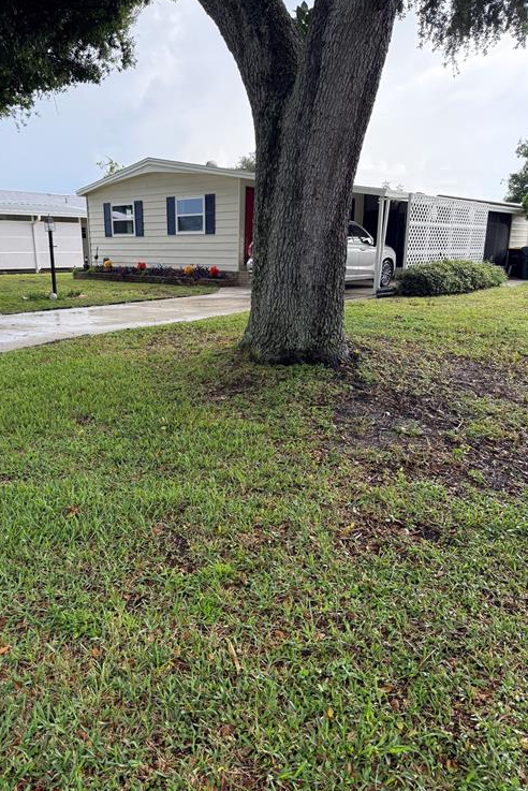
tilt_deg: -14.9
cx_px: 225
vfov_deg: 69.4
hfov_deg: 49.4
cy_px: 401
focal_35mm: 26
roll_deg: -0.4
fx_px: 571
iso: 100
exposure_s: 1/246
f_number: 1.78
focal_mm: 6.76
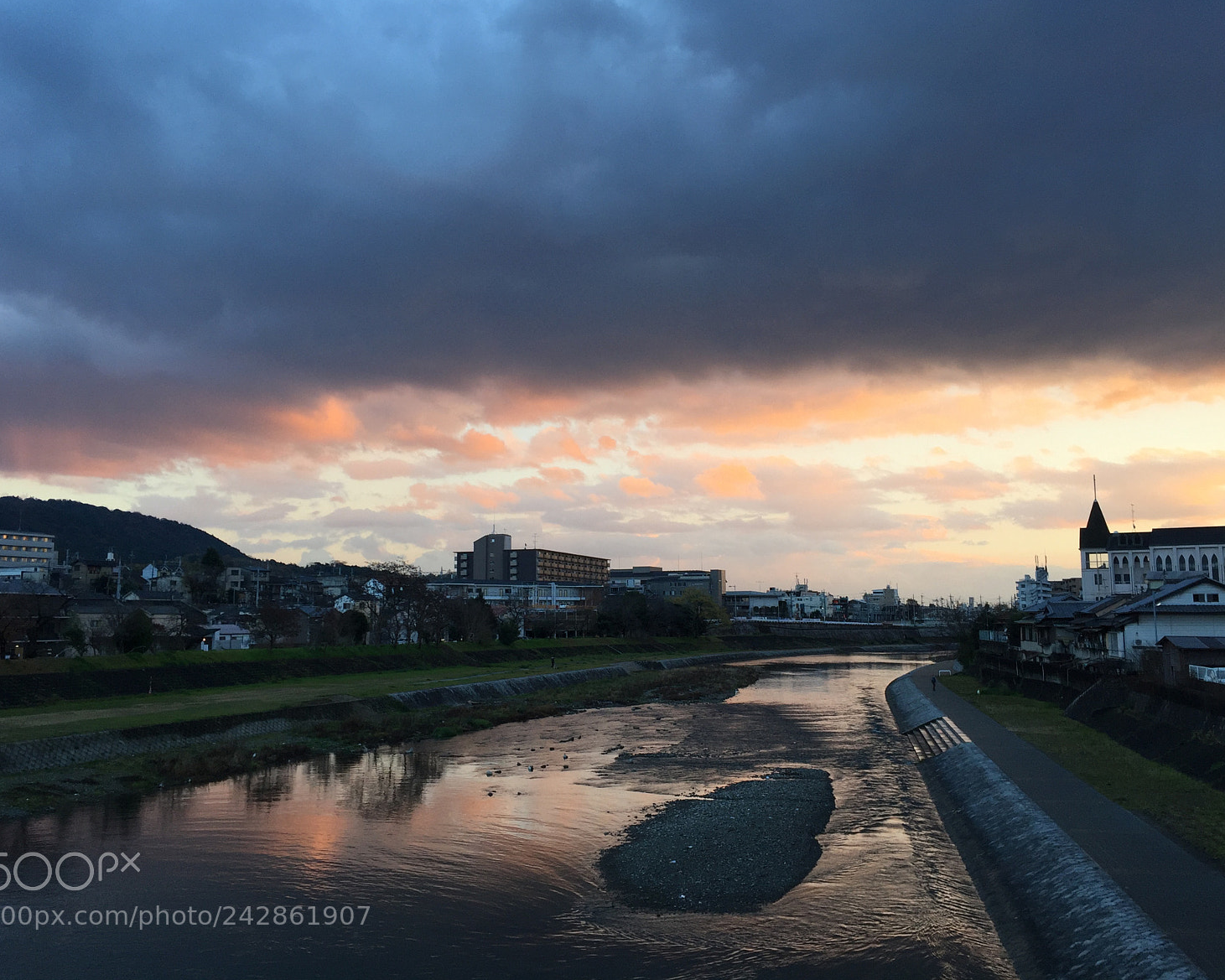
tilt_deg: +6.6
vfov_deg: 47.1
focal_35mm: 31
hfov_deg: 57.2
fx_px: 1124
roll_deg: +0.2
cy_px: 479
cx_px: 603
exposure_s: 1/133
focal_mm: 4.15
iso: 32
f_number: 2.2
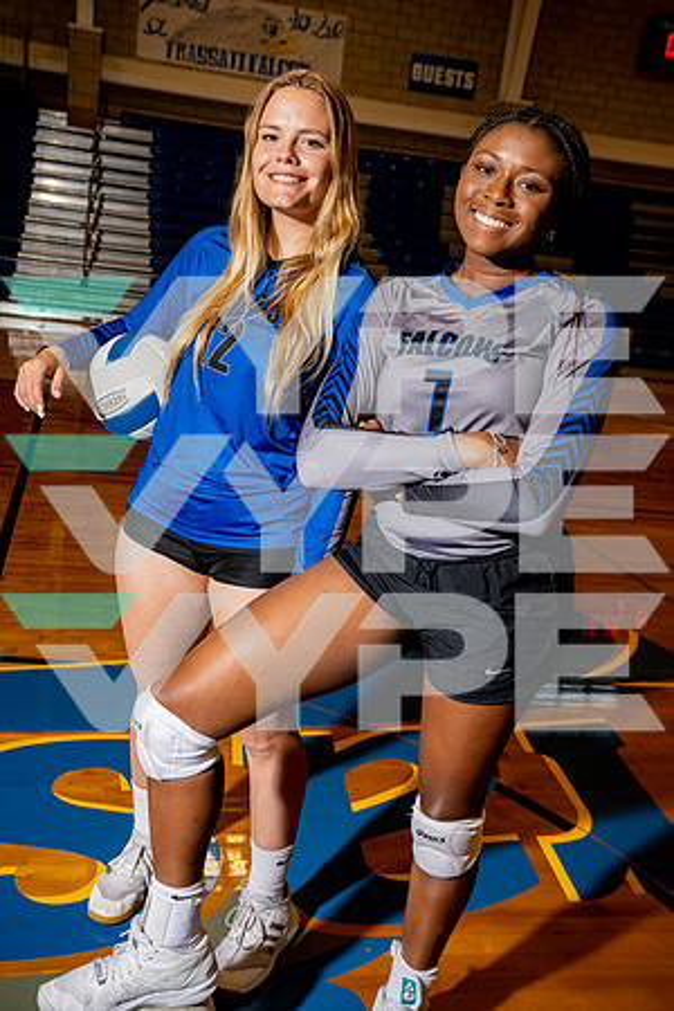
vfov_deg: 50.7
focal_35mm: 38
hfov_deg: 35.1
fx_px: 1067
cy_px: 506
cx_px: 337
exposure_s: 1/250
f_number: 5.6
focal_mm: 38
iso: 200
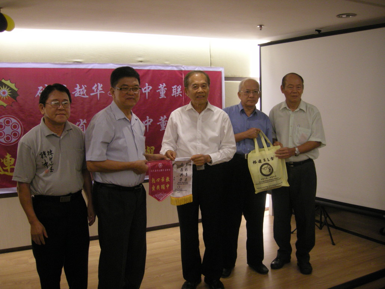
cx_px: 192
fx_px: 400
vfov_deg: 39.7
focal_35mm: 36
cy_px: 144
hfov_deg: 51.3
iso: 326
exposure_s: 1/41.5
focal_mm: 7.5
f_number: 2.7
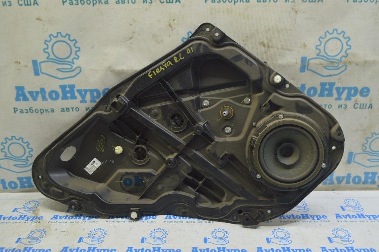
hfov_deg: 57.3
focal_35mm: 33
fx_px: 347
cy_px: 126
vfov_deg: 39.9
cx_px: 190
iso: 400
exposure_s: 1/20
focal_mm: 22
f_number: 5.6
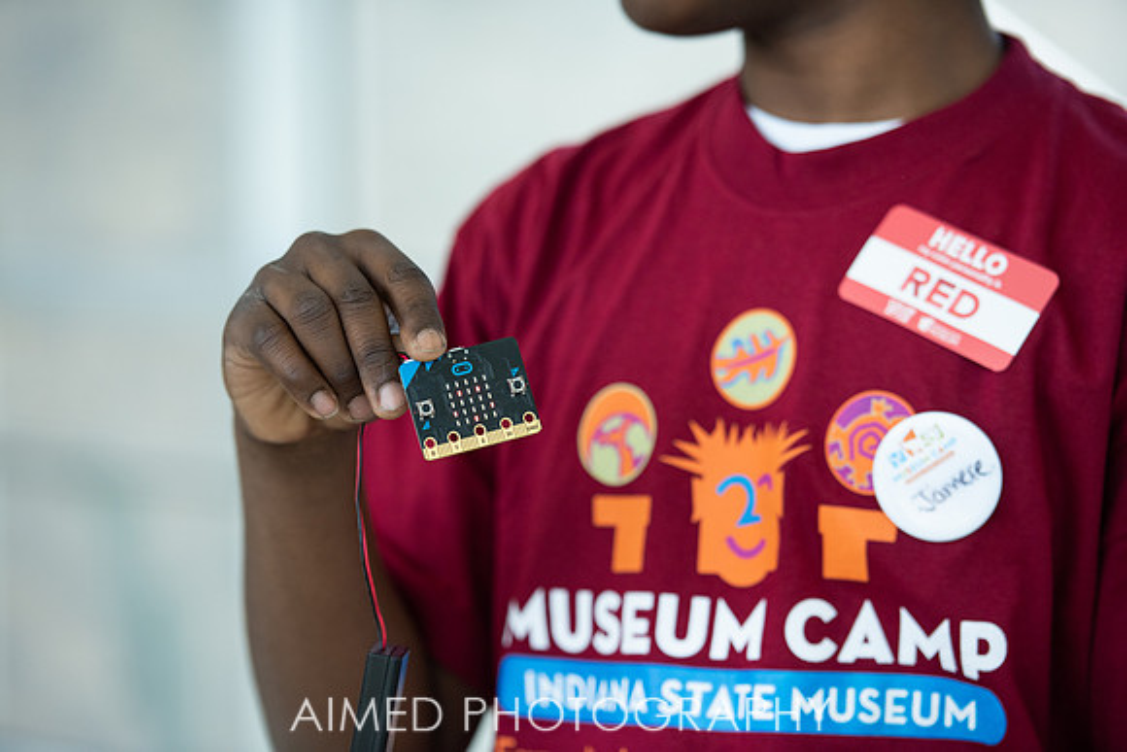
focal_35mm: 145
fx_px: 4540
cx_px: 564
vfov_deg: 9.5
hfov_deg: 14.2
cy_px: 376
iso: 800
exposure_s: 1/800
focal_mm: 145
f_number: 3.2
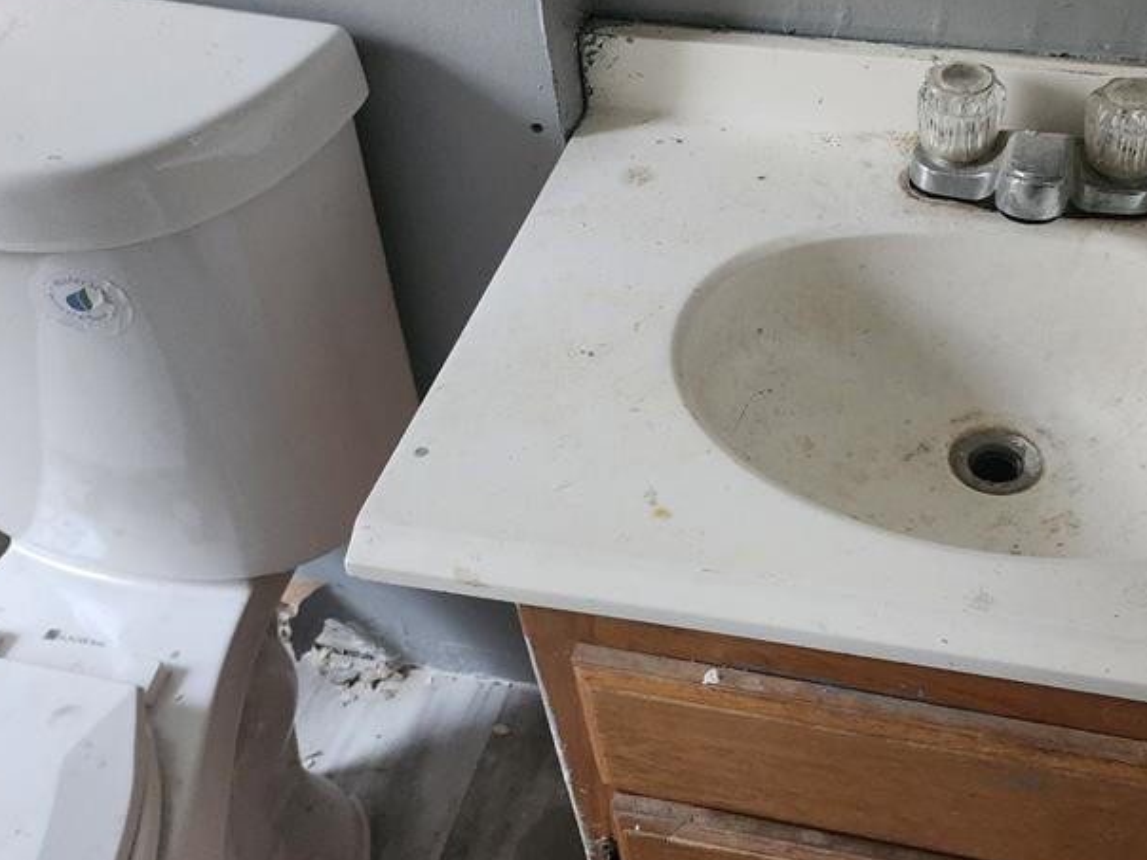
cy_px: 435
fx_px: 1292
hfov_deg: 46.8
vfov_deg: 36.8
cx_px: 796
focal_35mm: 39
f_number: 1.8
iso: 800
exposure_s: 1/60
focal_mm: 6.4
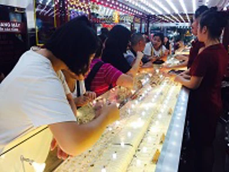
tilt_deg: -12.7
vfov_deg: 48.2
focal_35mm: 29
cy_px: 86
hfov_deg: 61.7
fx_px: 192
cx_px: 114
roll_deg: -1.7
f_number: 2.2
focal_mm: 4.15
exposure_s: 1/120
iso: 40
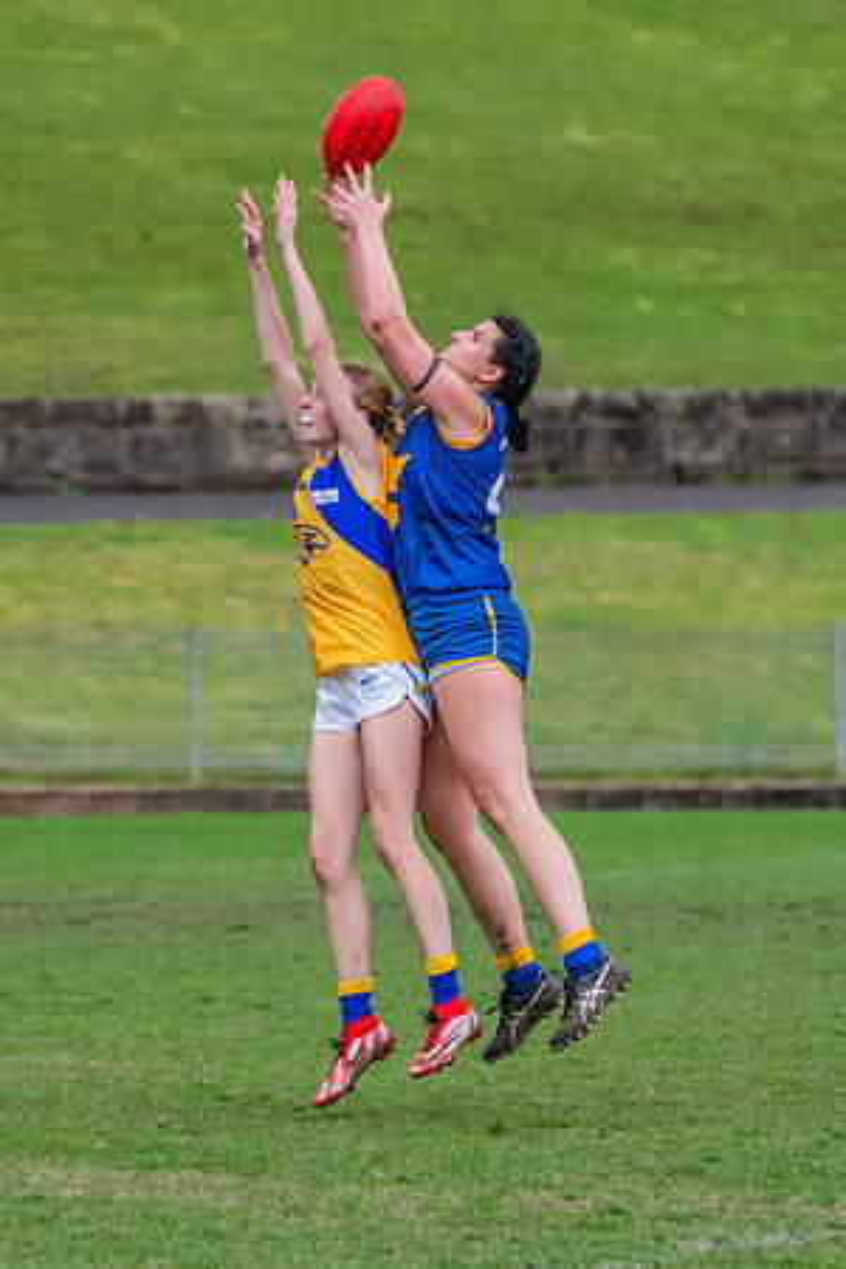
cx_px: 420
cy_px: 638
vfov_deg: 4.3
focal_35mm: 477
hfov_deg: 2.9
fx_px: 16816
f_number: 5.3
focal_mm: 240
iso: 1100
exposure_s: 1/1600
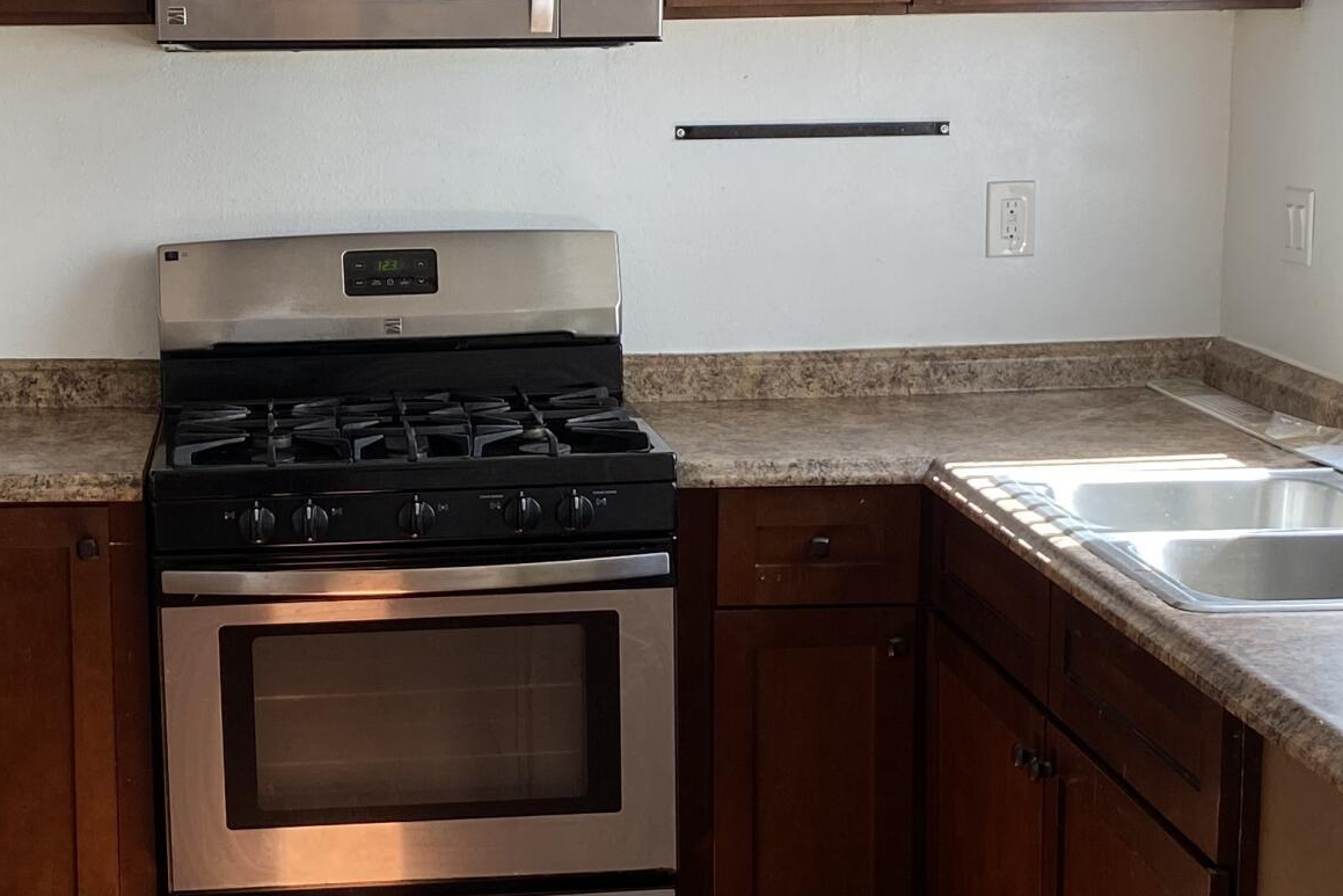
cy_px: 523
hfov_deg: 28.7
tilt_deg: -9.8
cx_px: 454
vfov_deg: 19.4
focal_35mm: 70
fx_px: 2612
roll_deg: +0.7
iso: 64
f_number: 1.8
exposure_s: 1/121
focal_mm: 4.25
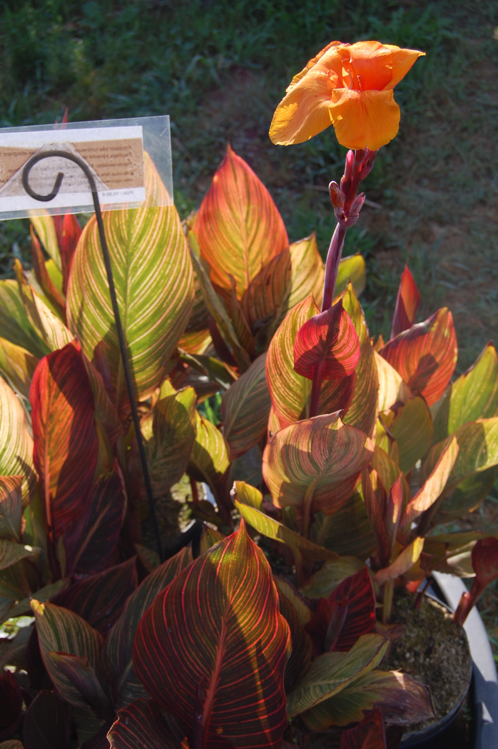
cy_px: 374
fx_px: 998
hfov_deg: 28.0
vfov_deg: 41.1
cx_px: 249
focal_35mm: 48
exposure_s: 1/200
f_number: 7.1
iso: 200
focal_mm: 32
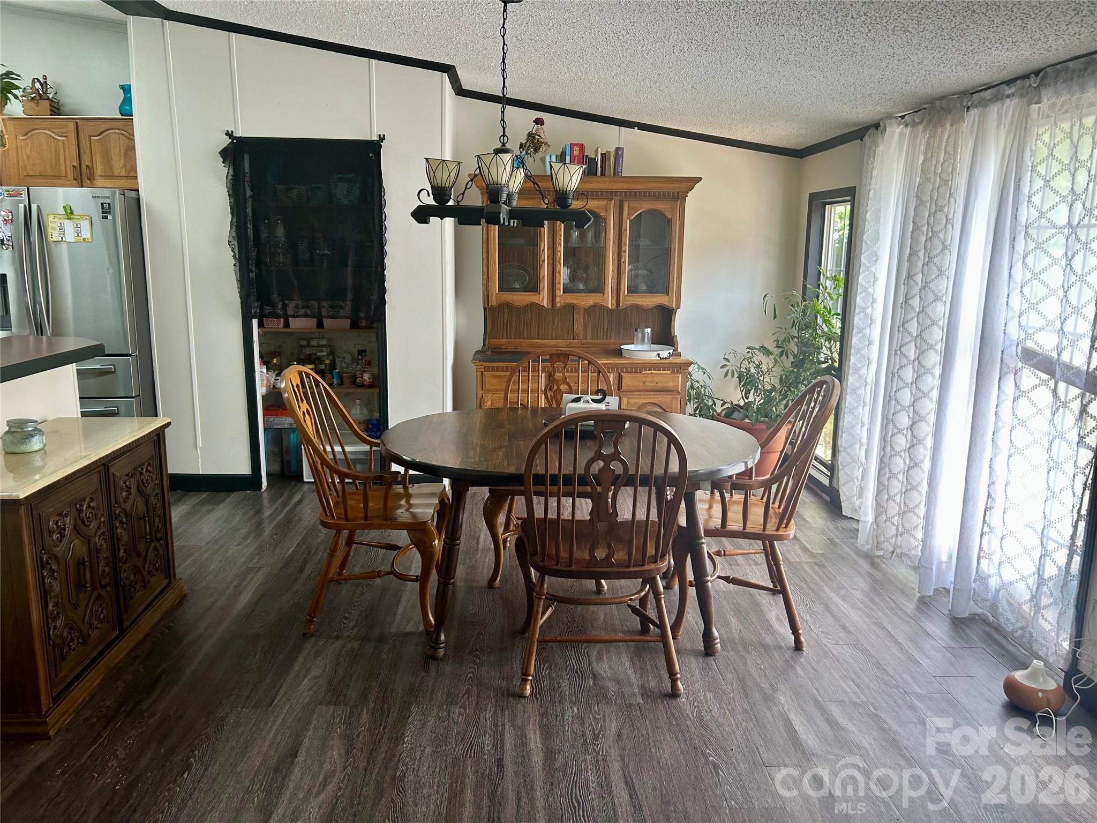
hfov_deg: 67.3
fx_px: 824
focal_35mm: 26
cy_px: 412
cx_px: 548
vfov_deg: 53.1
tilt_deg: -8.2
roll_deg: +0.2
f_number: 1.5
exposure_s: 1/121
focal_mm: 5.7
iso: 100
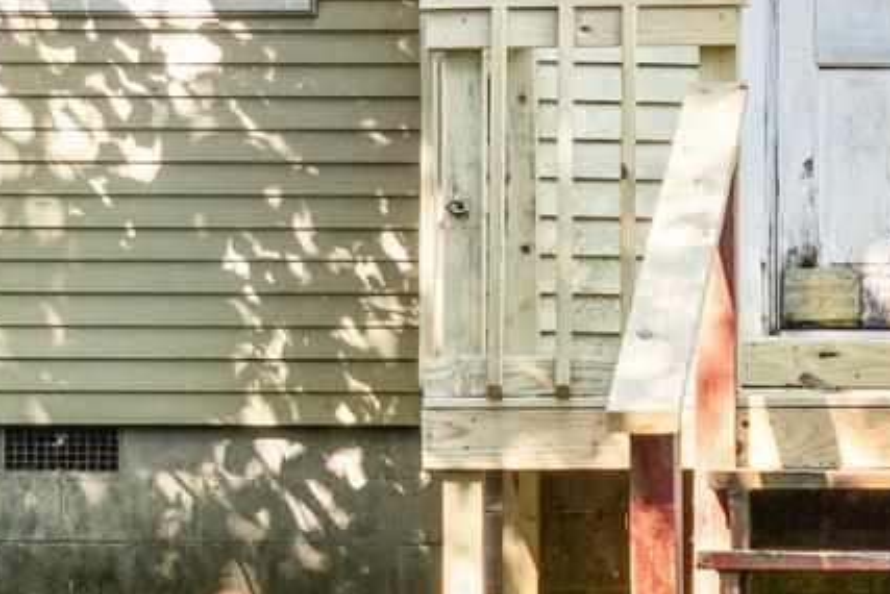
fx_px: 3907
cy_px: 315
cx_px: 957
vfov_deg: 8.7
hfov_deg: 12.8
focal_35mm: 158
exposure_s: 1/25
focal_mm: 18
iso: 250
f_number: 9
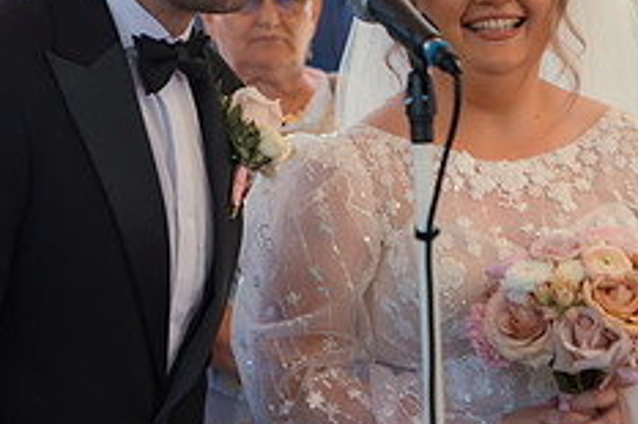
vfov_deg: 7.9
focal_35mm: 174
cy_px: 93
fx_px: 3081
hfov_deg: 11.8
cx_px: 260
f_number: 3.5
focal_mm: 70
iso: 500
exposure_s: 1/125
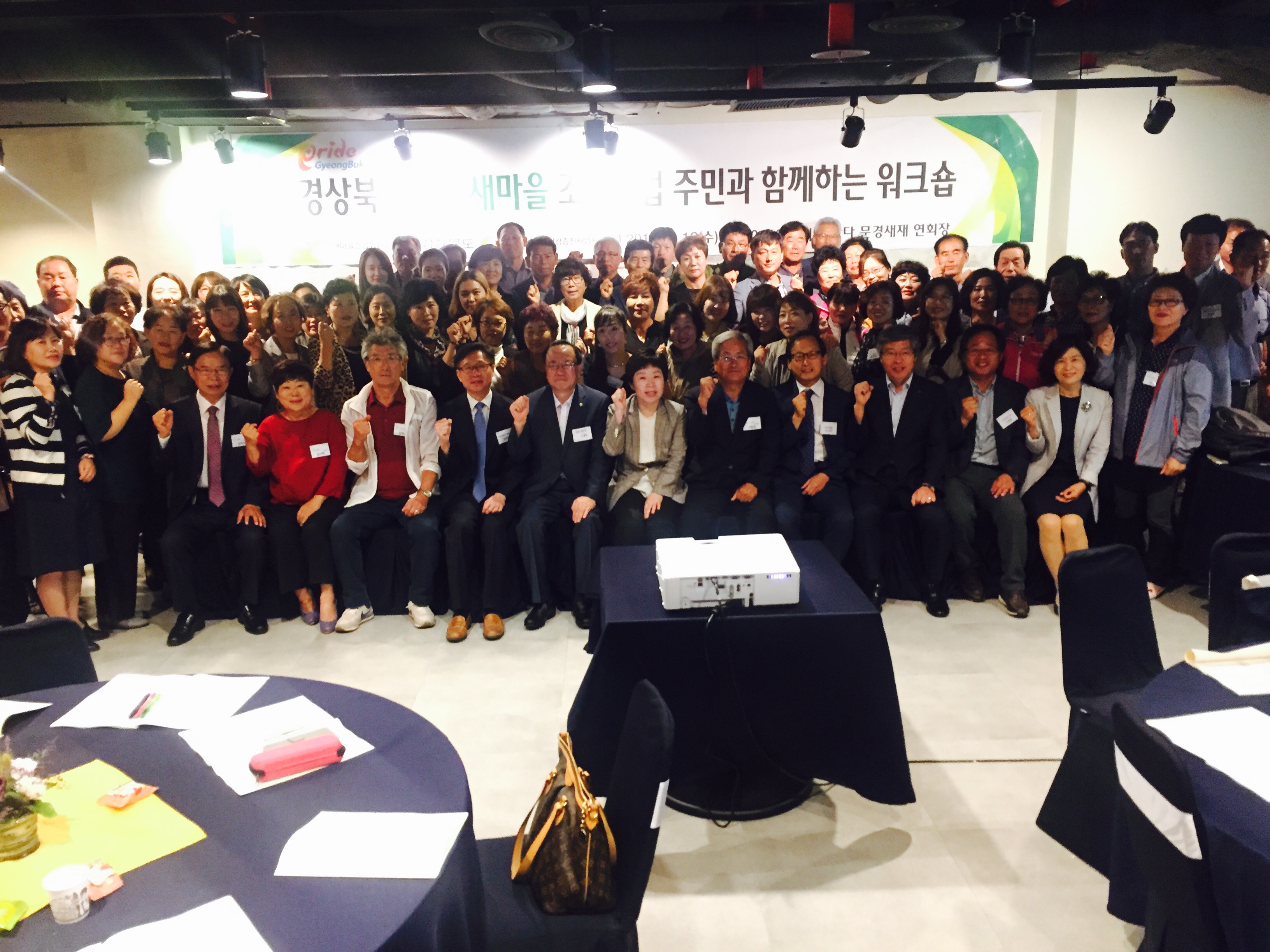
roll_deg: +1.1
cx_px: 635
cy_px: 476
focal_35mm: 29
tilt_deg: -11.2
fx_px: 1064
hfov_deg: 61.7
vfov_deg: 48.2
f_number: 2.2
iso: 320
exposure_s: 1/15
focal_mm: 4.15
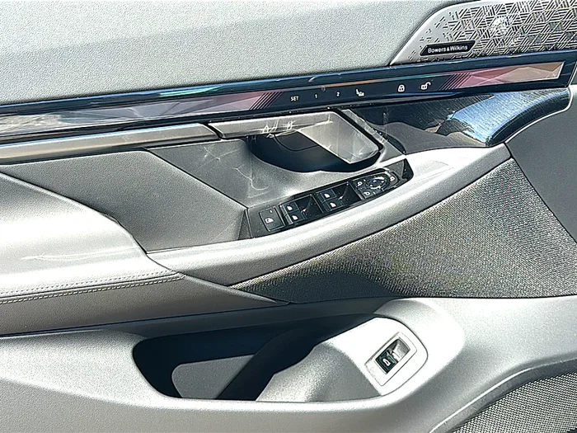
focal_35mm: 43
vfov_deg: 33.6
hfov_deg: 43.9
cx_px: 288
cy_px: 216
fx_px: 717
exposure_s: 1/866
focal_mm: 6.86
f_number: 1.78
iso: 80
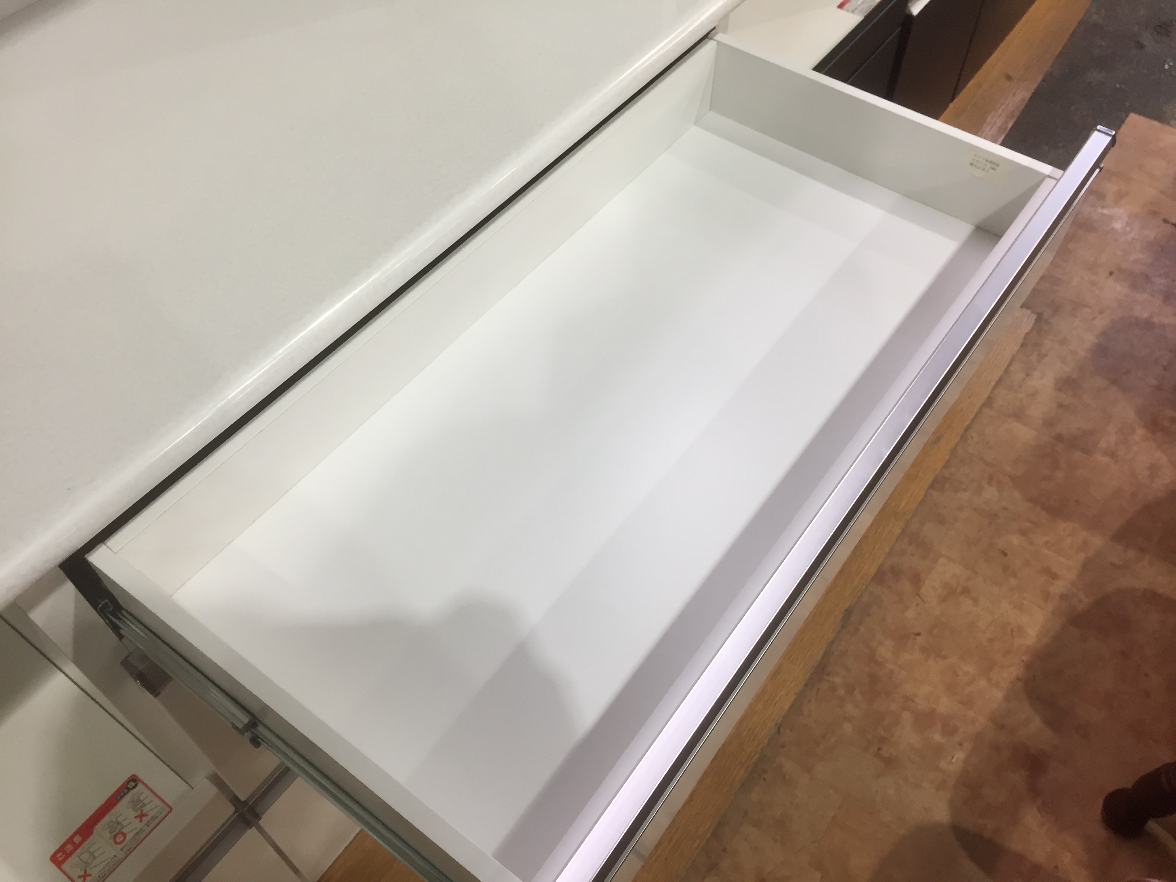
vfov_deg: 48.2
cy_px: 441
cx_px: 588
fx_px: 985
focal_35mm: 29
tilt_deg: -51.6
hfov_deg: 61.7
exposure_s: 1/30
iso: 64
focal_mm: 4.15
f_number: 2.2
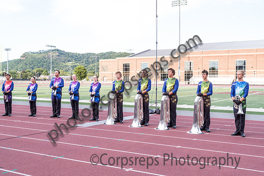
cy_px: 88
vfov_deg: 32.6
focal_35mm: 41
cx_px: 132
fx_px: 301
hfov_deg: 47.4
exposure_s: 1/400
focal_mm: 41
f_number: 6.3
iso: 640
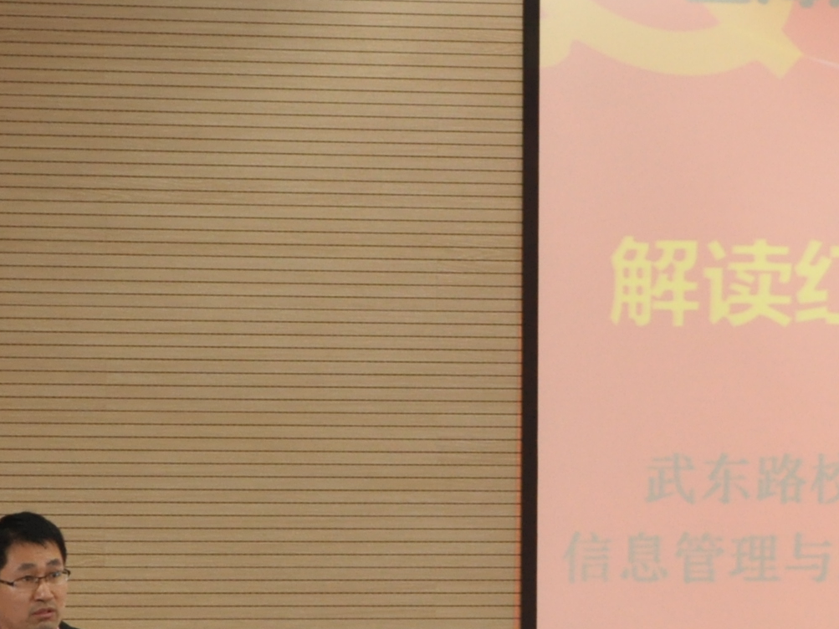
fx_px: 5598
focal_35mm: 231
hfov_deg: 8.6
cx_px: 697
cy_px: 482
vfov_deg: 6.4
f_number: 5
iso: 1000
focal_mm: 50
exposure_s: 1/30
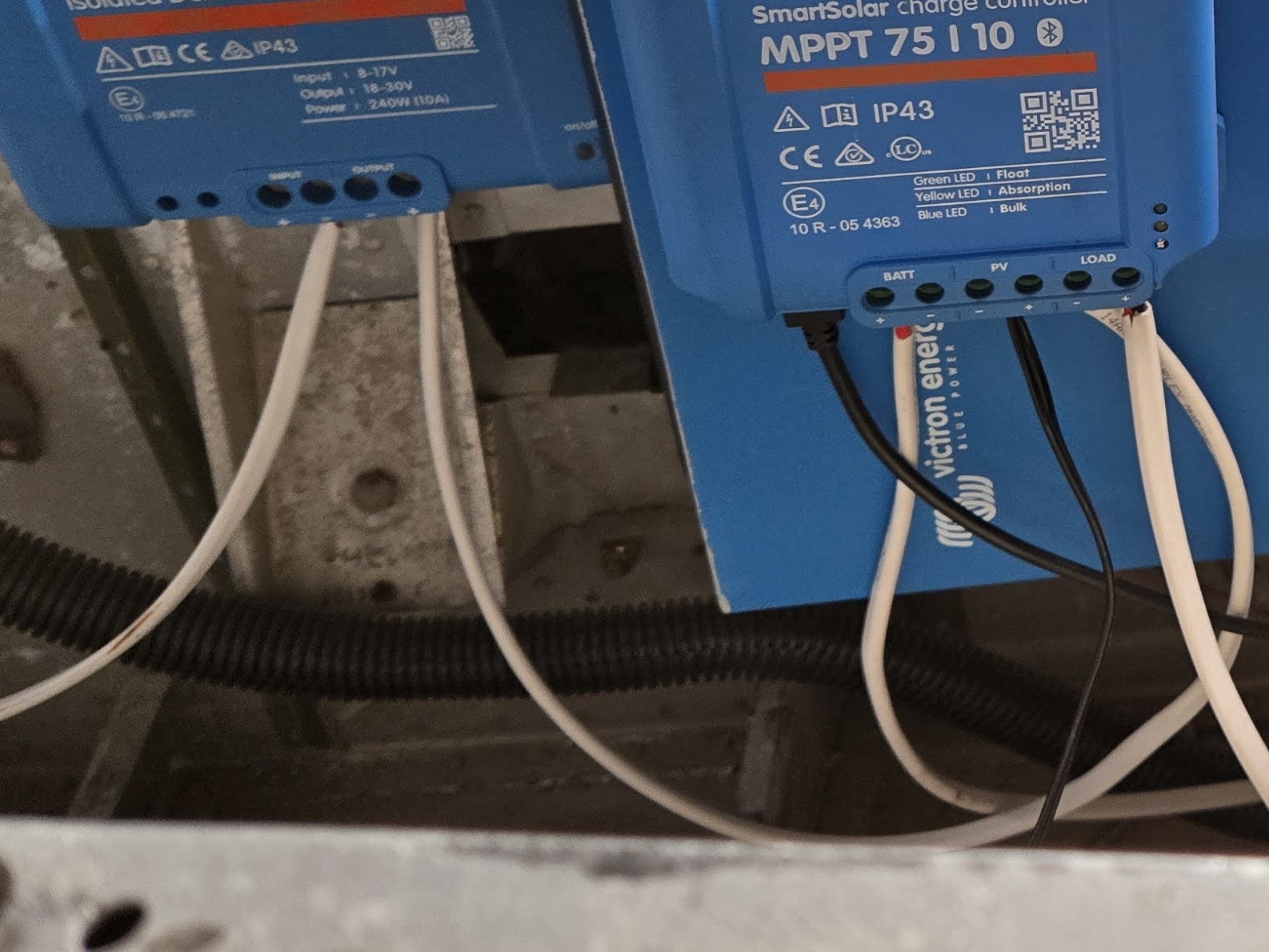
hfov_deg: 30.4
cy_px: 85
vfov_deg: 24.5
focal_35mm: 58
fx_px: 2127
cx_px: 1321
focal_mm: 5.4
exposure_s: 1/60
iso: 200
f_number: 1.8
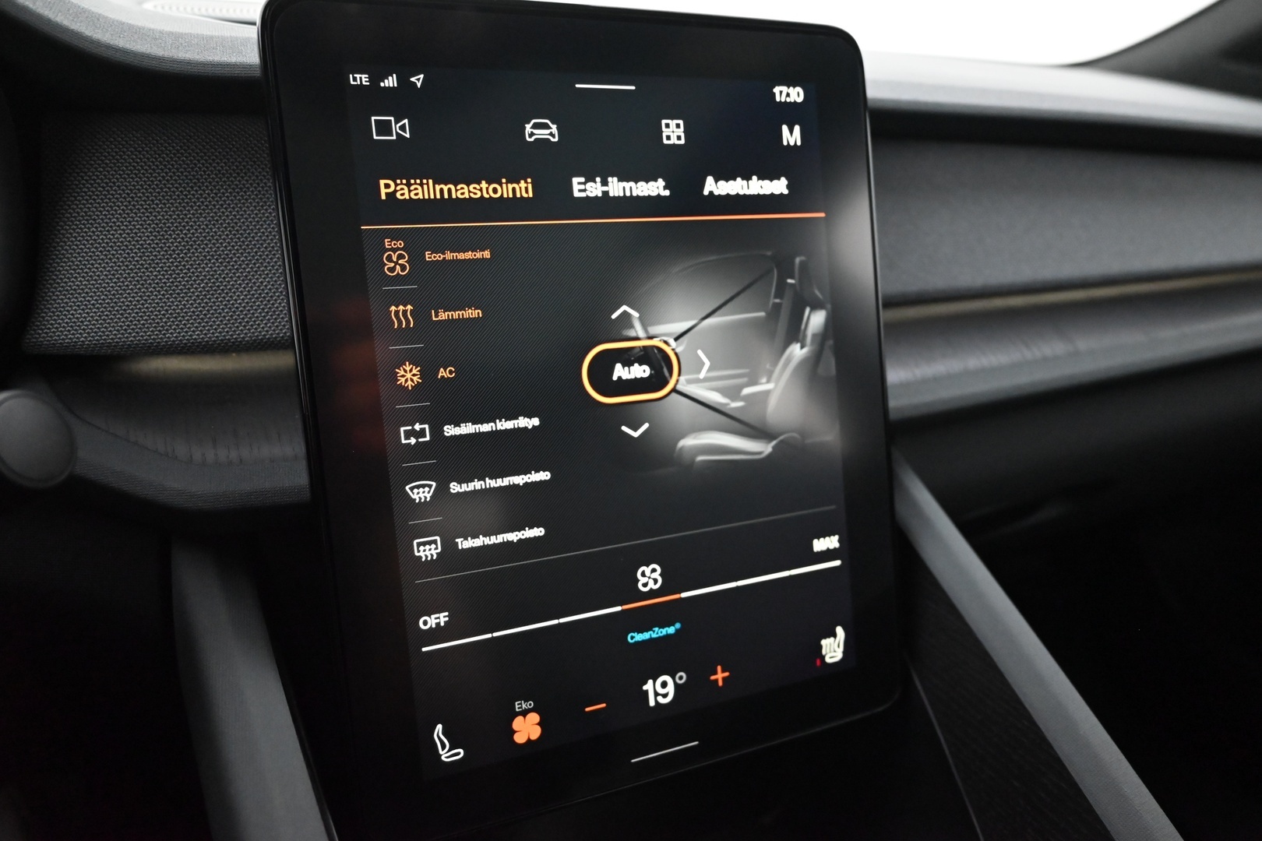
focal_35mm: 24
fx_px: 841
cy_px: 420
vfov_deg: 53.1
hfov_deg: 73.7
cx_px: 631
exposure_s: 1/60
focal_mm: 24
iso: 8000
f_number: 4
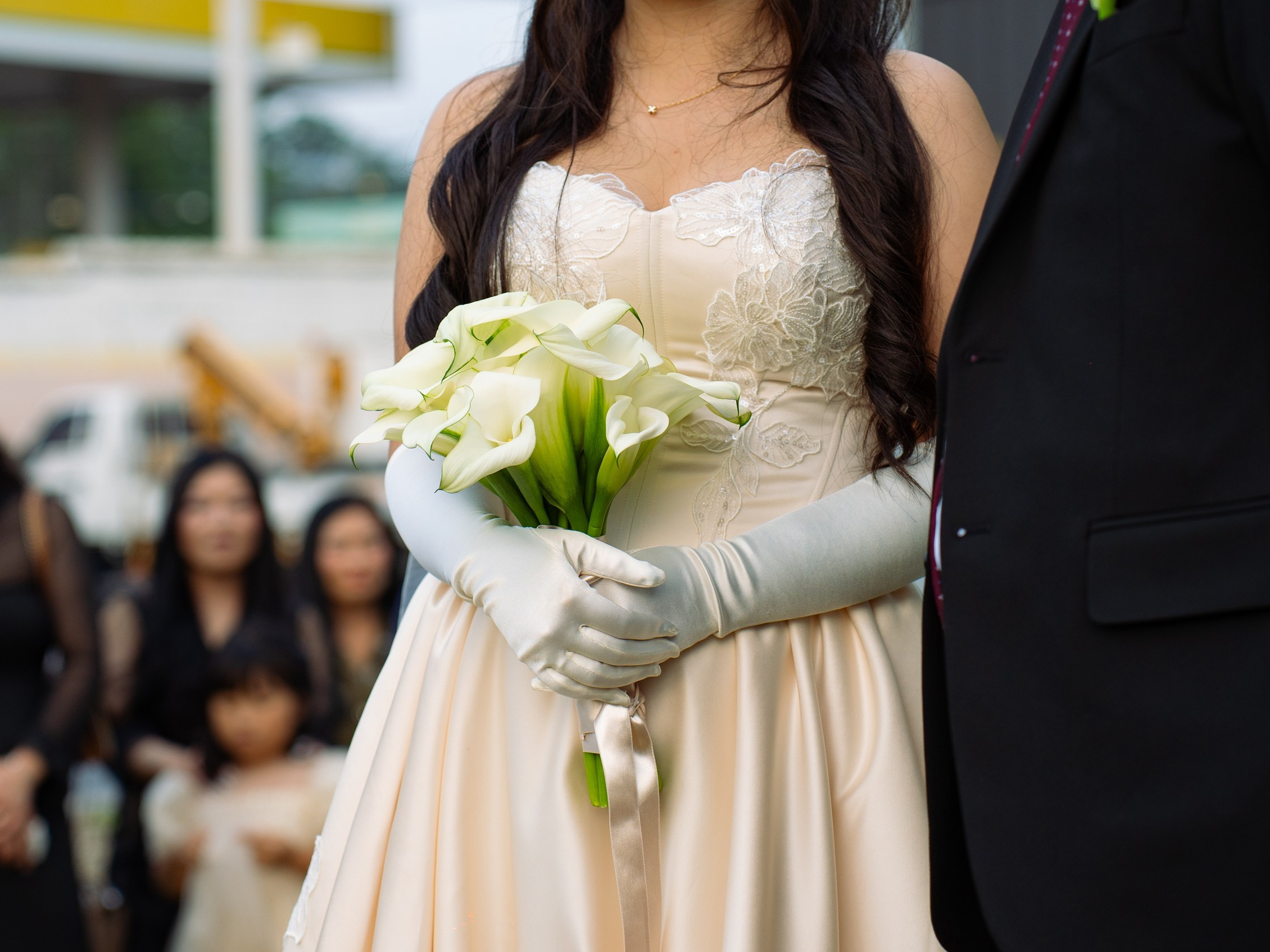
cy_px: 477
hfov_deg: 16.1
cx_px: 587
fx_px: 4476
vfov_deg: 12.1
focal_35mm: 122
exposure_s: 1/250
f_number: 3.2
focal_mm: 75
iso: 400
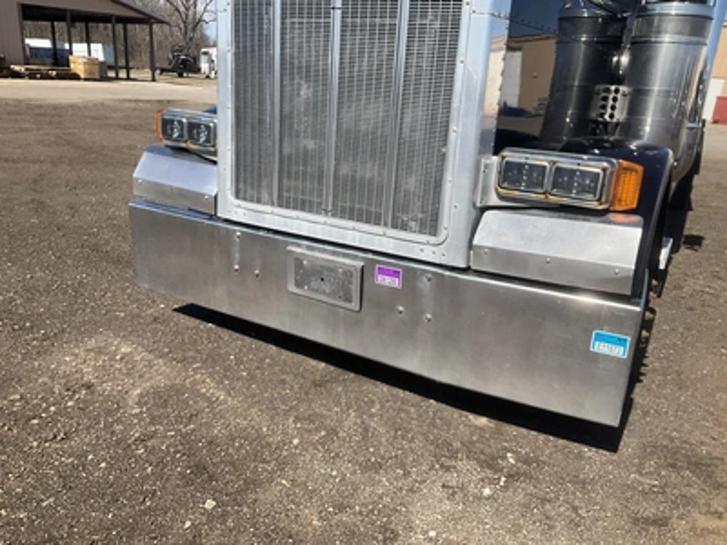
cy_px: 272
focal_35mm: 29
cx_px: 364
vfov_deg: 48.2
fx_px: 609
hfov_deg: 61.7
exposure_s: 1/1730
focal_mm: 3
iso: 25
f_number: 1.8
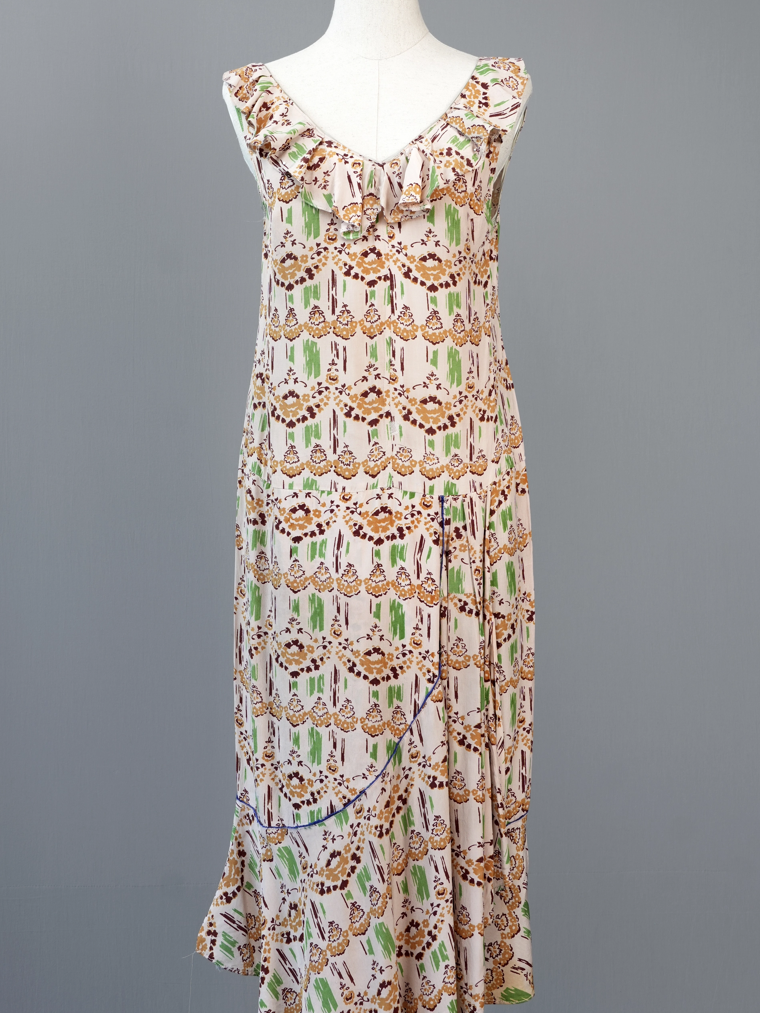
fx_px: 1684
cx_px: 381
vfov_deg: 33.5
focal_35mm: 58
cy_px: 511
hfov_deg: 25.4
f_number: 7.1
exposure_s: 1/25
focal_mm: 35
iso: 250
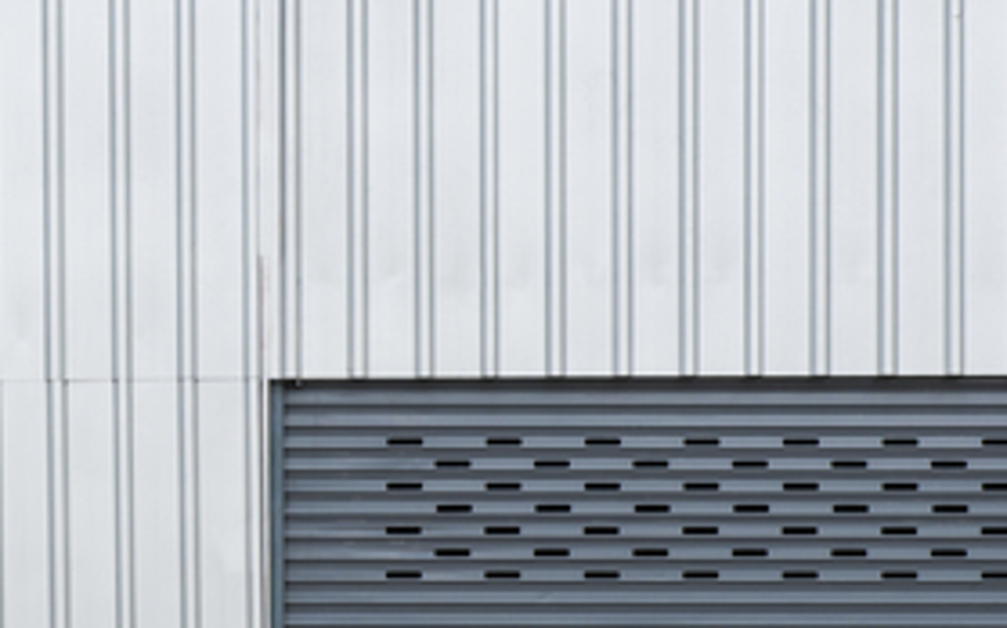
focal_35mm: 193
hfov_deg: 10.8
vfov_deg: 6.8
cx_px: 65
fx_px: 5293
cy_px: 484
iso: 200
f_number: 6.3
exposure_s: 1/800
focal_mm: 66
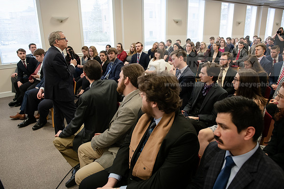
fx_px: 213
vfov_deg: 48.0
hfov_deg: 67.4
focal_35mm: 27
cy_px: 94
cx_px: 142
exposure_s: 1/200
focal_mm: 27
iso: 2000
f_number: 4
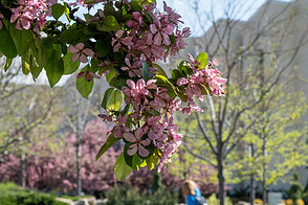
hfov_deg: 15.2
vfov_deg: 10.3
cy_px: 50
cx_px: 288
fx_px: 1138
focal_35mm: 133
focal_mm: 65
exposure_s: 1/200
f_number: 11
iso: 100
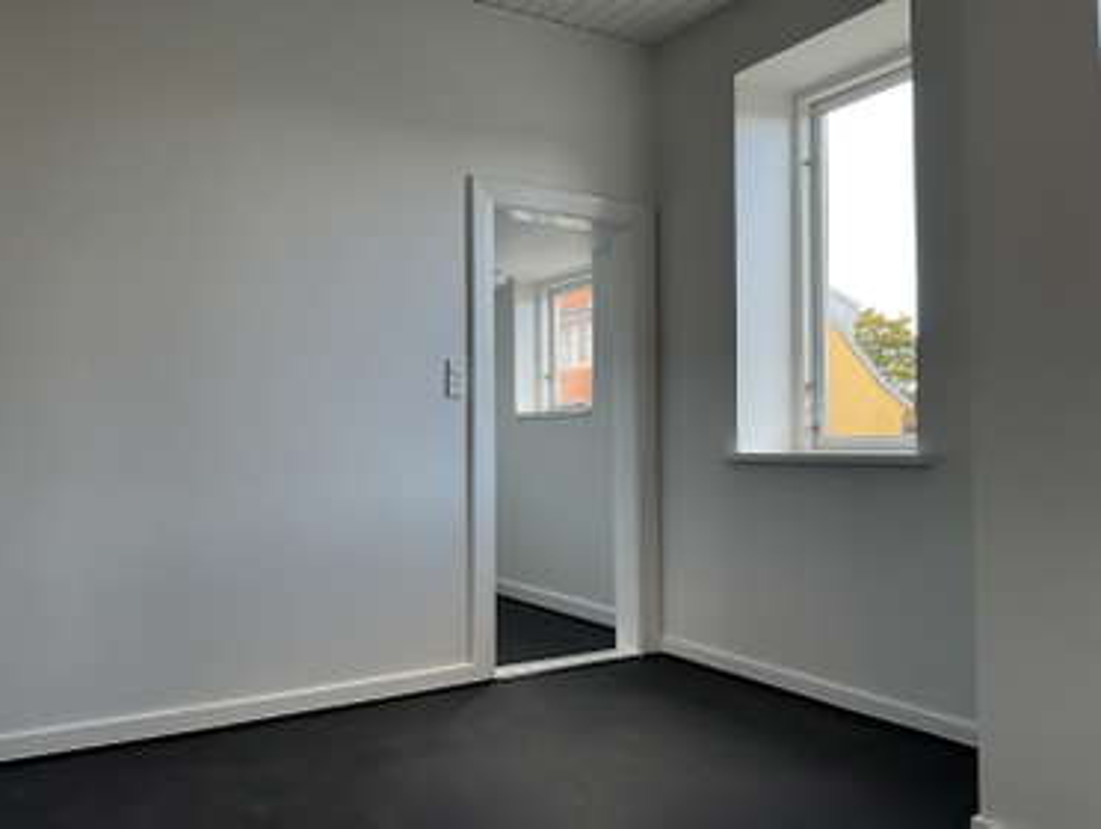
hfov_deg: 61.6
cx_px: 550
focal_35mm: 29
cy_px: 414
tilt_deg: -0.1
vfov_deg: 48.3
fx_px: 924
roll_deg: +0.1
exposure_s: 1/122
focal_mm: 3
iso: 40
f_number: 1.8
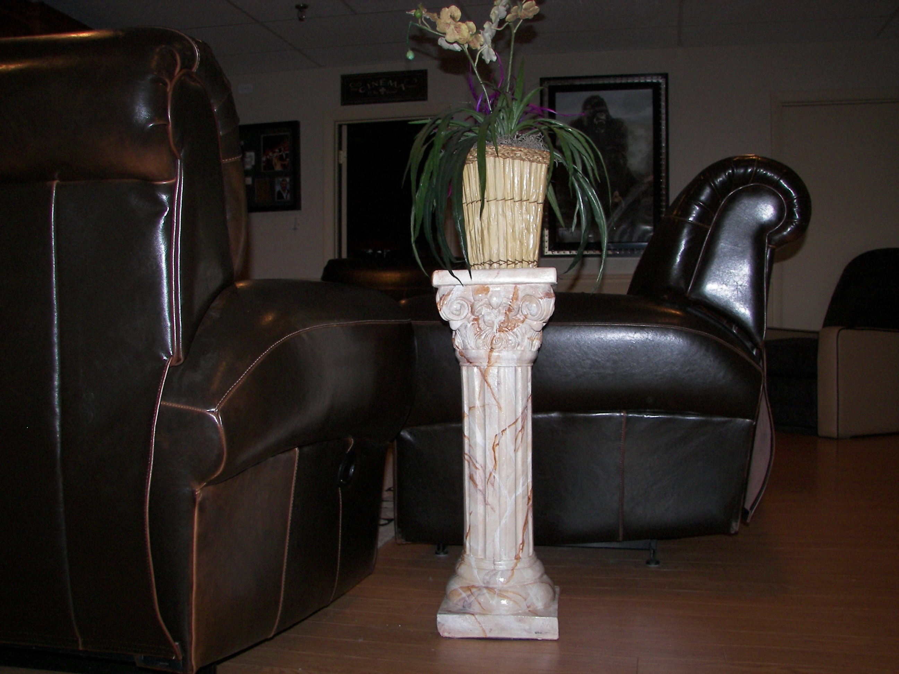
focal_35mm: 36
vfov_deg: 39.7
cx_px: 450
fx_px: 935
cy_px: 337
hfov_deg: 51.4
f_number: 2.8
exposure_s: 1/30
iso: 100
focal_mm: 6
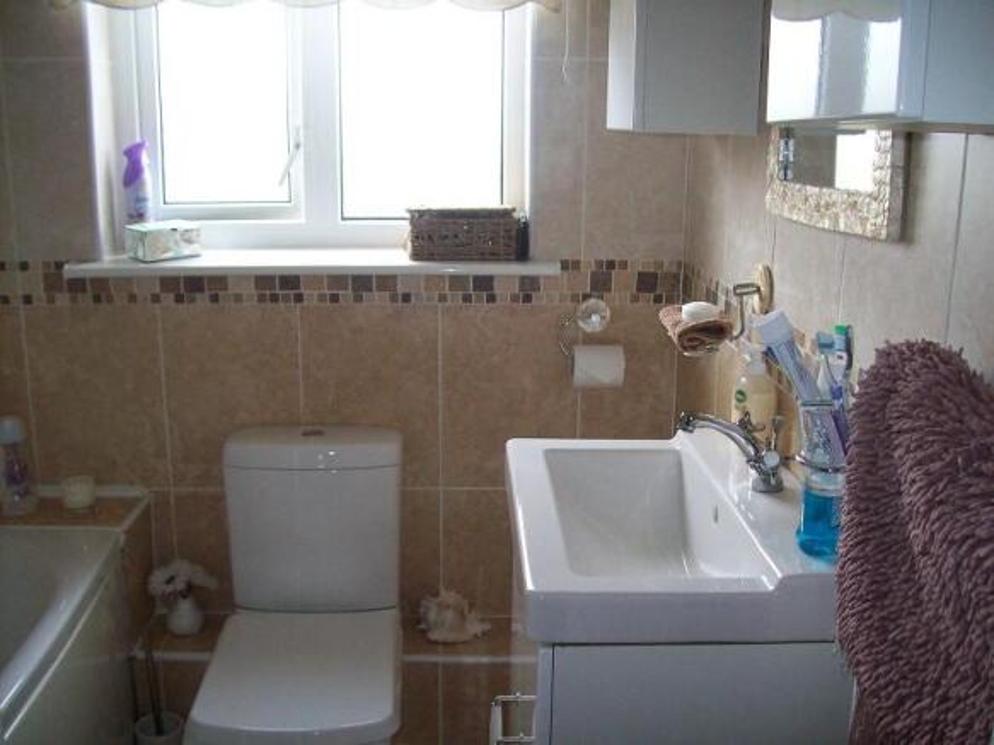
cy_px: 372
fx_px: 1034
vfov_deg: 39.6
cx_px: 497
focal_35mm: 36
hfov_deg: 51.4
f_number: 2.7
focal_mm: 6
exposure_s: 1/64
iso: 200
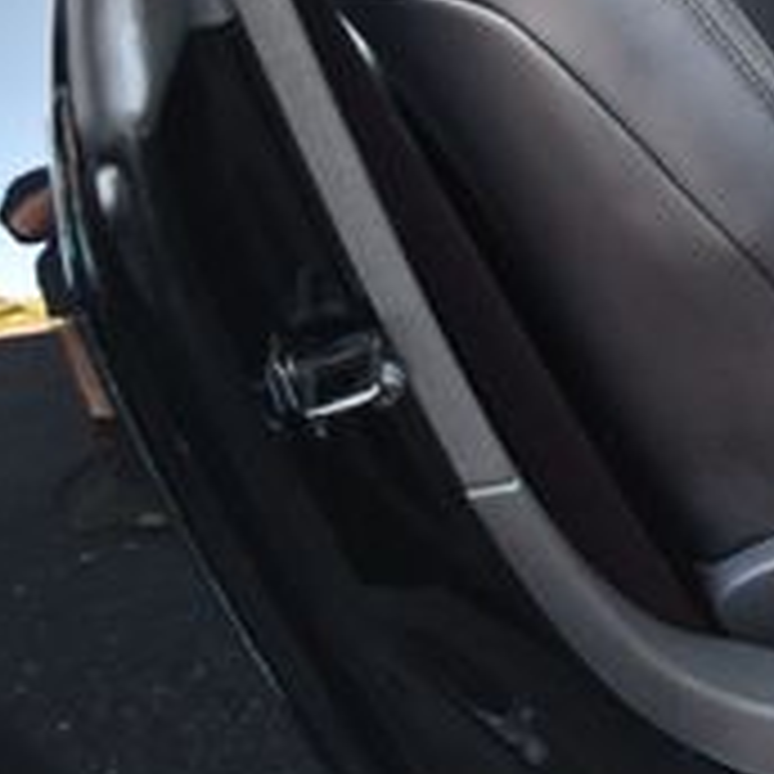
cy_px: -144
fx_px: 2884
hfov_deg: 14.2
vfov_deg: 14.8
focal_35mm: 114
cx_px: 1197
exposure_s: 1/160
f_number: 3.5
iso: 800
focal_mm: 18
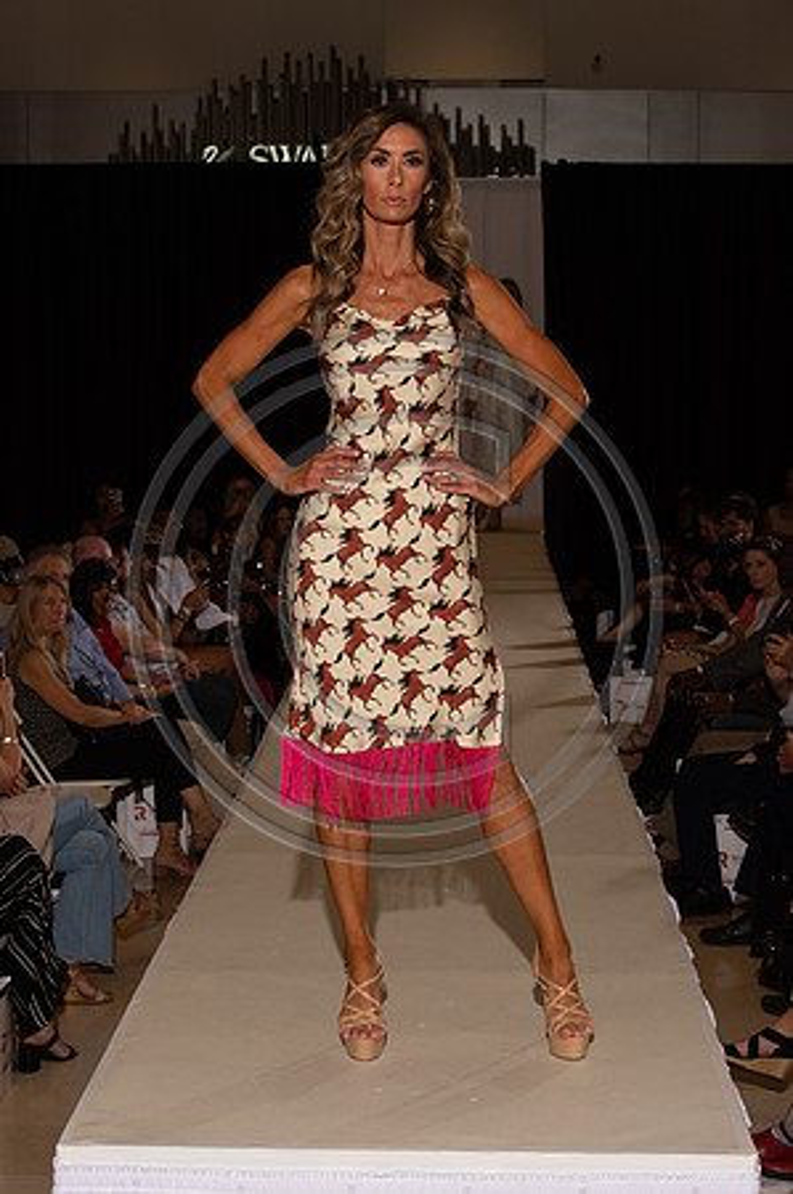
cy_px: 597
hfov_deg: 19.4
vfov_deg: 28.9
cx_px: 396
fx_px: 2318
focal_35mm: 70
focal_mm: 70
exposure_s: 1/250
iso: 800
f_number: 9
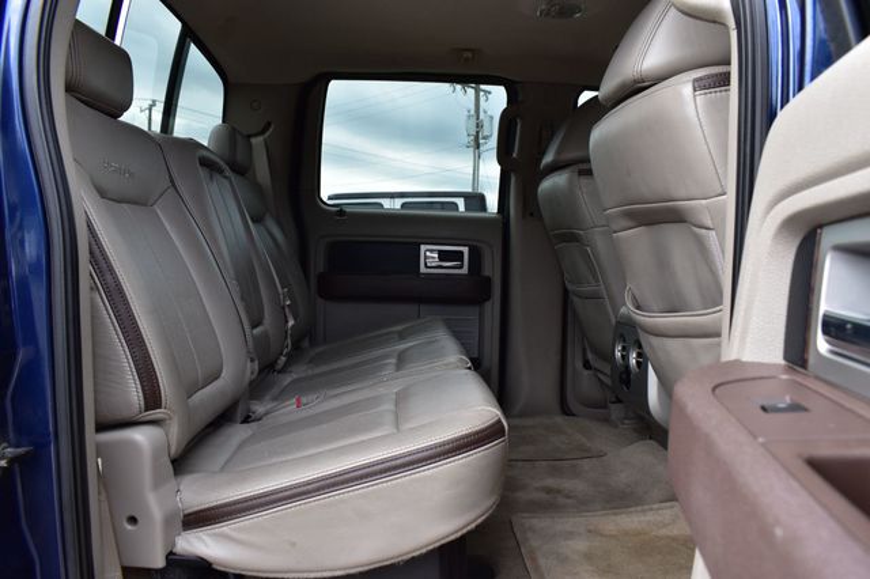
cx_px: 435
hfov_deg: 67.4
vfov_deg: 47.9
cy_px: 290
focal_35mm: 27
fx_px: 652
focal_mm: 18
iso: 400
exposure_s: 1/80
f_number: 8
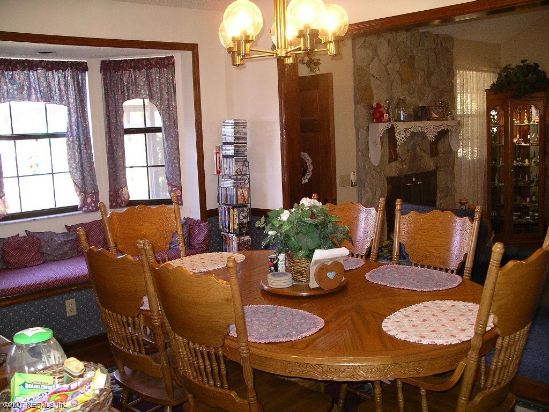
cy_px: 206
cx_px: 274
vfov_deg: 38.7
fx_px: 587
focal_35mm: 37
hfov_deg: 50.1
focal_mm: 7.8
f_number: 2.8
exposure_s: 1/40
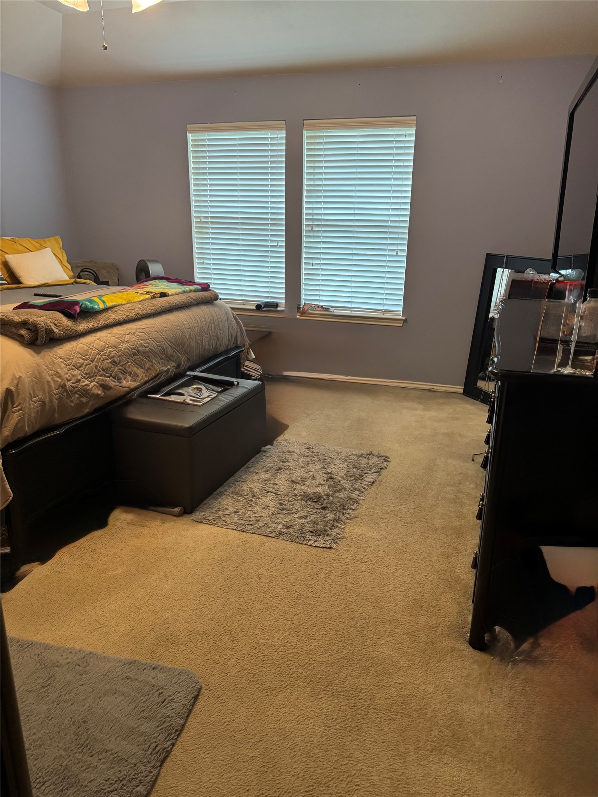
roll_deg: +0.2
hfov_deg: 56.8
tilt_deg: -19.1
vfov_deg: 71.6
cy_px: 398
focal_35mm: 24
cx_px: 299
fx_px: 553
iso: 640
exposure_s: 1/60
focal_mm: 6.76
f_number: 1.78
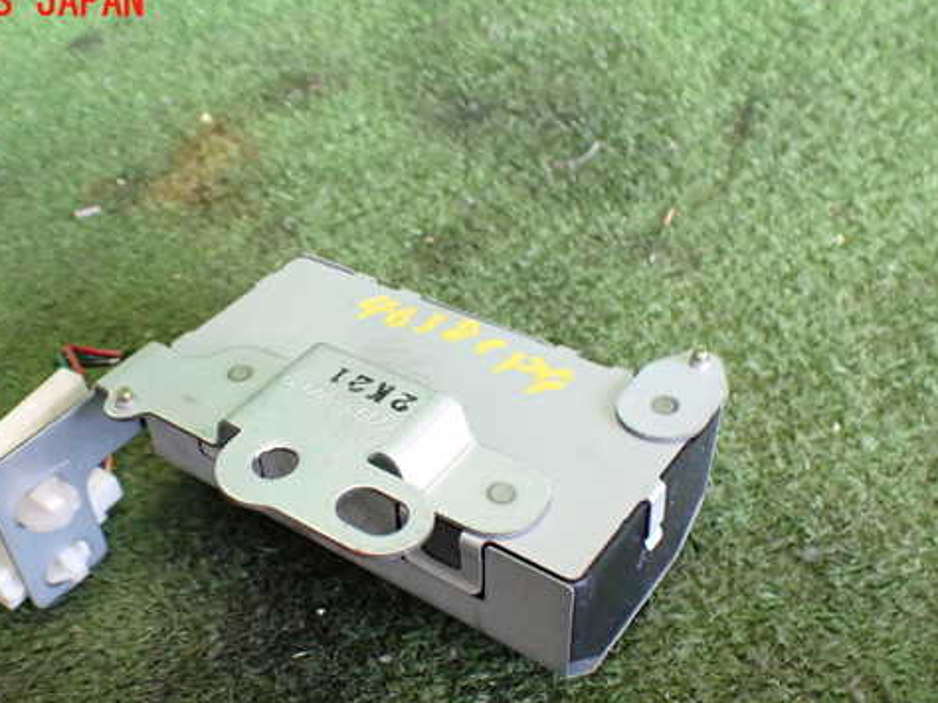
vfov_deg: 37.5
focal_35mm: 38
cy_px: 424
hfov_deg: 48.7
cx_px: 378
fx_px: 1029
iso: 800
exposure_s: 1/125
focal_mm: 5.4
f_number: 2.3
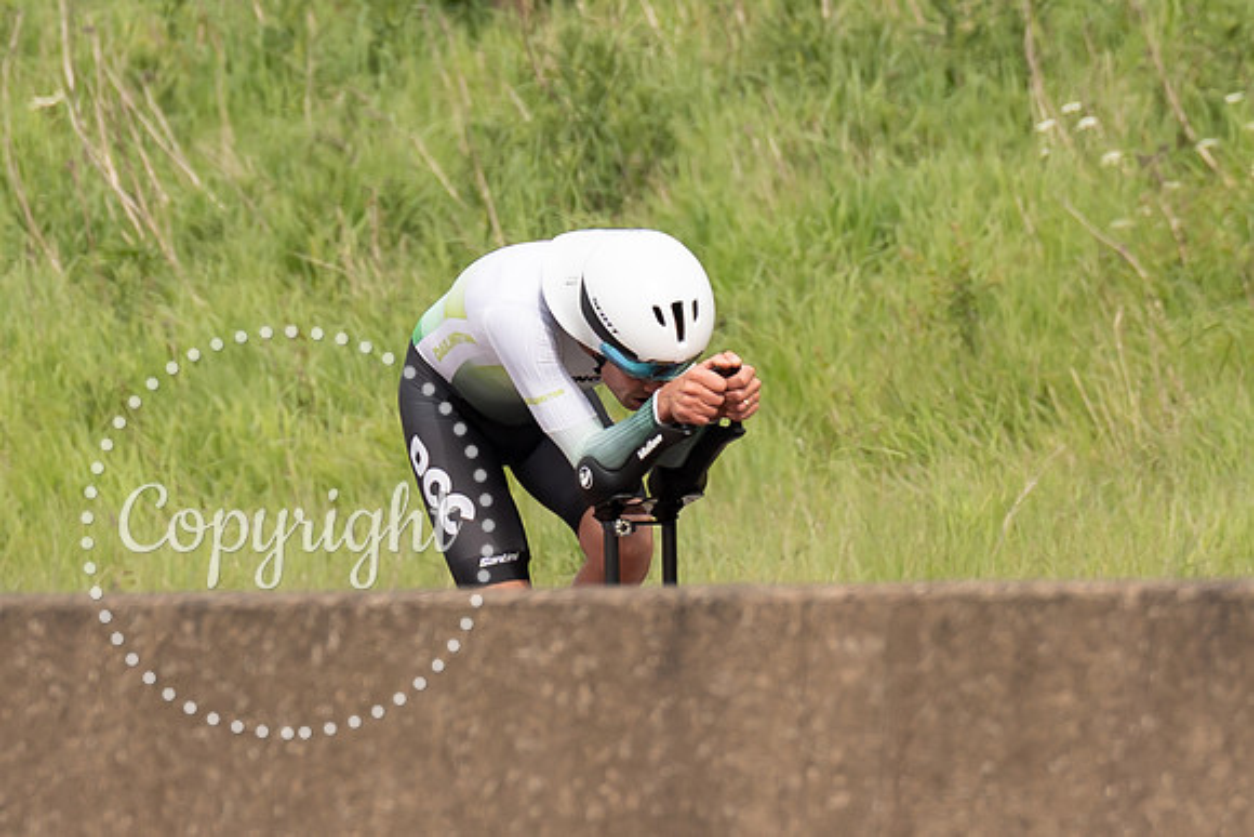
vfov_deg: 1.5
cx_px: 516
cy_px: 357
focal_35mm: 905
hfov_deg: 2.3
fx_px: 31532
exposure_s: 1/800
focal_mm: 200
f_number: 4
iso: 125
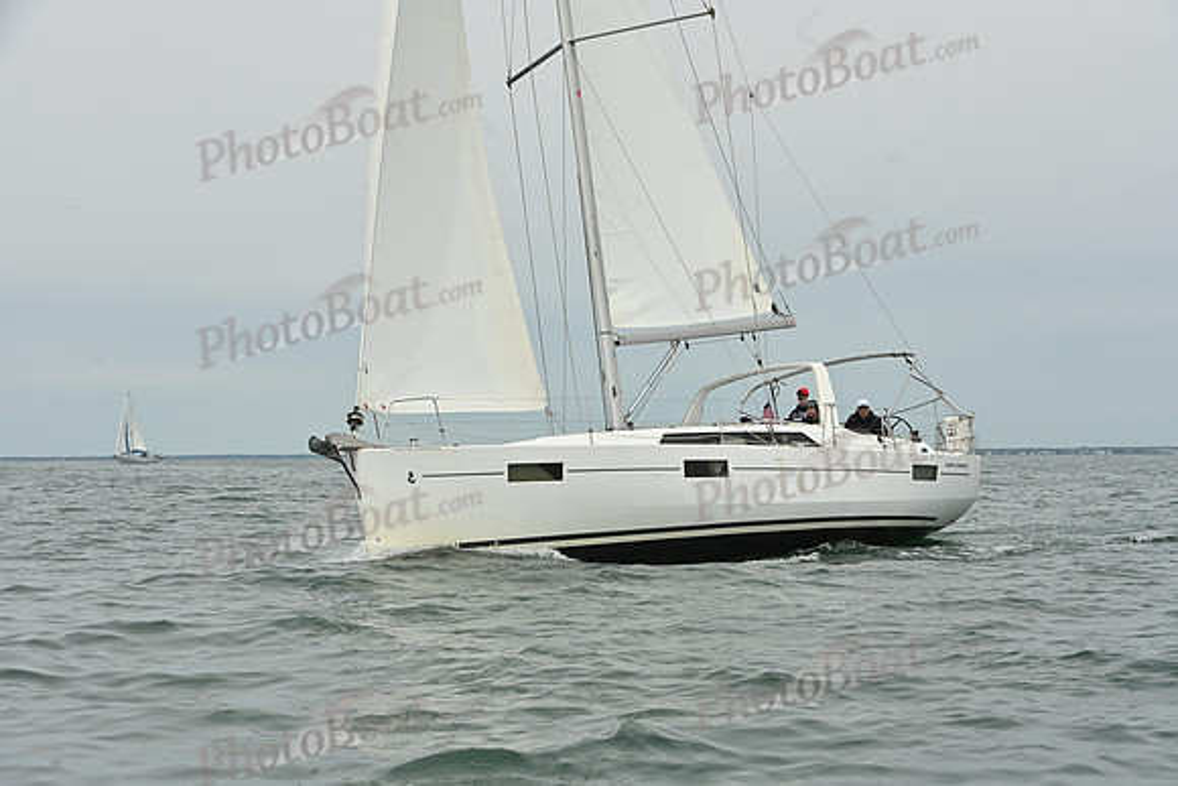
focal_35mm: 70
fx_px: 2291
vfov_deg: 19.5
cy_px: 393
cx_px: 589
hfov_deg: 28.8
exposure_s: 1/2000
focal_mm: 70
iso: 320
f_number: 8
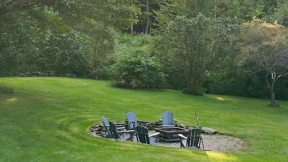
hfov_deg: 29.6
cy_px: 41
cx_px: 106
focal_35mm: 71
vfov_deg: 16.9
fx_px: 542
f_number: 2.8
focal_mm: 8.4
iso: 100
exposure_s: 1/320
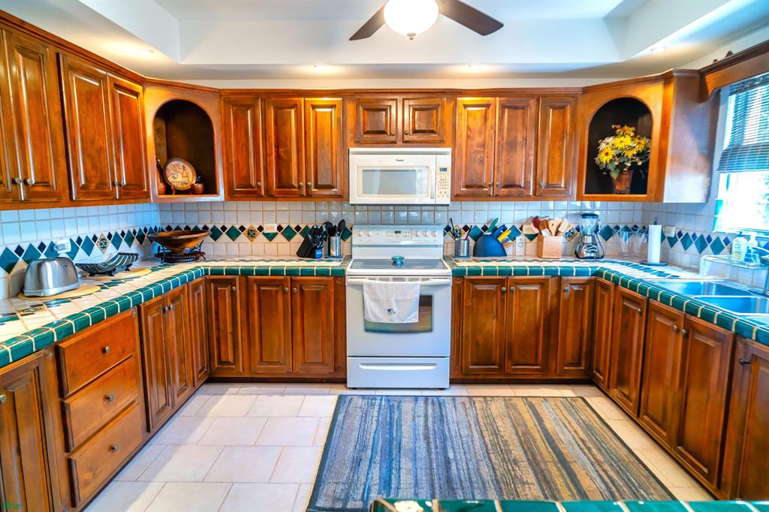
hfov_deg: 84.0
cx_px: 384
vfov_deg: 61.9
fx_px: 427
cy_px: 256
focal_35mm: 20
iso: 800
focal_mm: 20
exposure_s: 1/30
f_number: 4.5
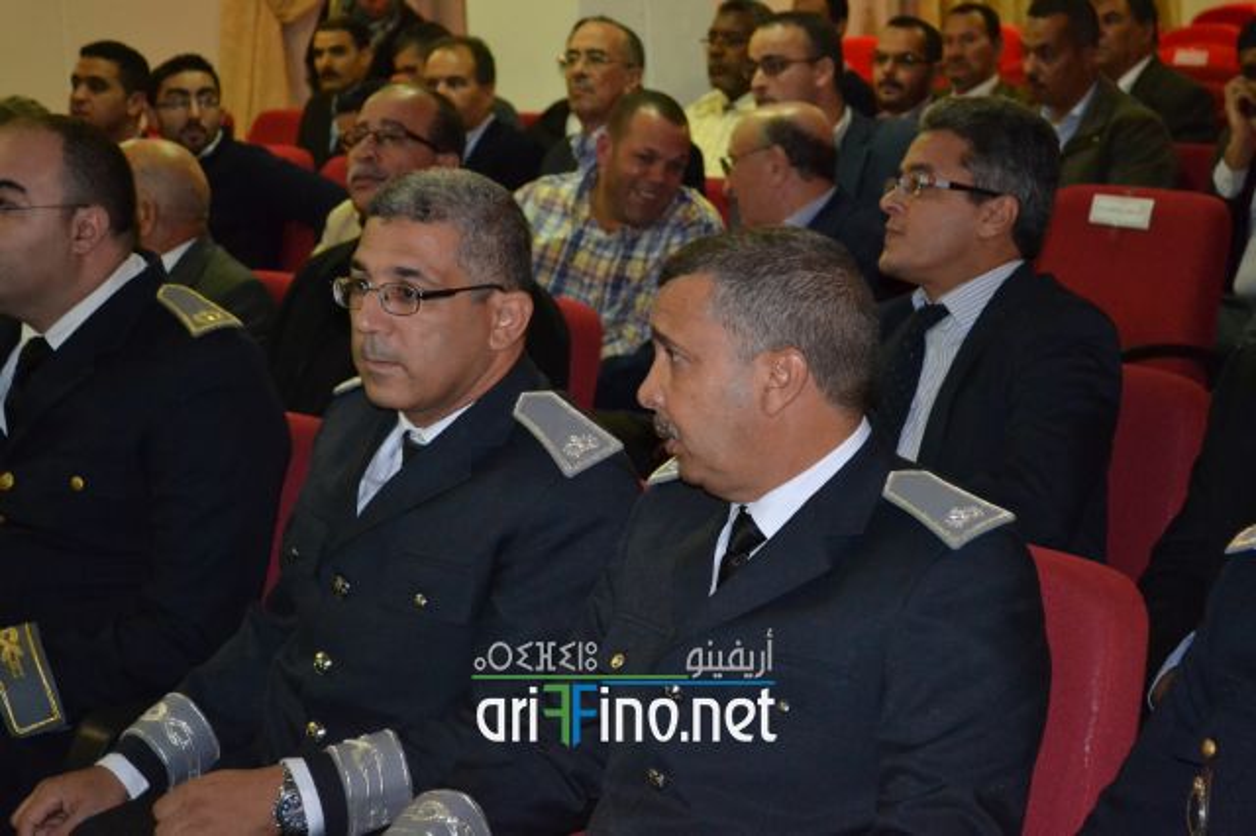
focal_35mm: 82
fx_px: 2877
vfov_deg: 16.5
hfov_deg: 24.6
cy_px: 418
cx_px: 628
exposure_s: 1/60
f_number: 5.6
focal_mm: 55
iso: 3200
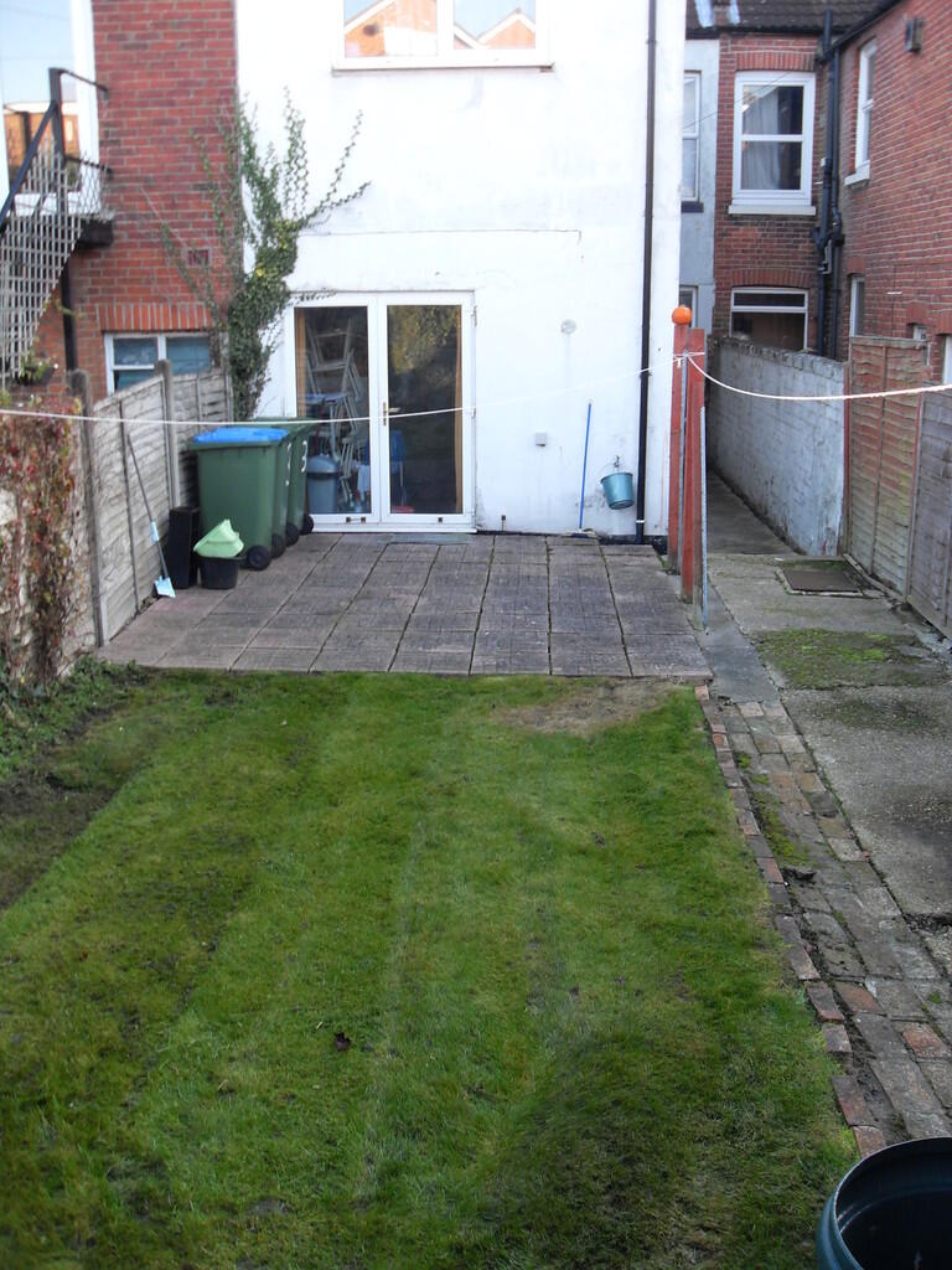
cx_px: 476
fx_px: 1247
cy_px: 635
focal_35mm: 34
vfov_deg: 54.0
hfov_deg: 41.8
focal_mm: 6.3
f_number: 2.8
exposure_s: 1/90
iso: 100
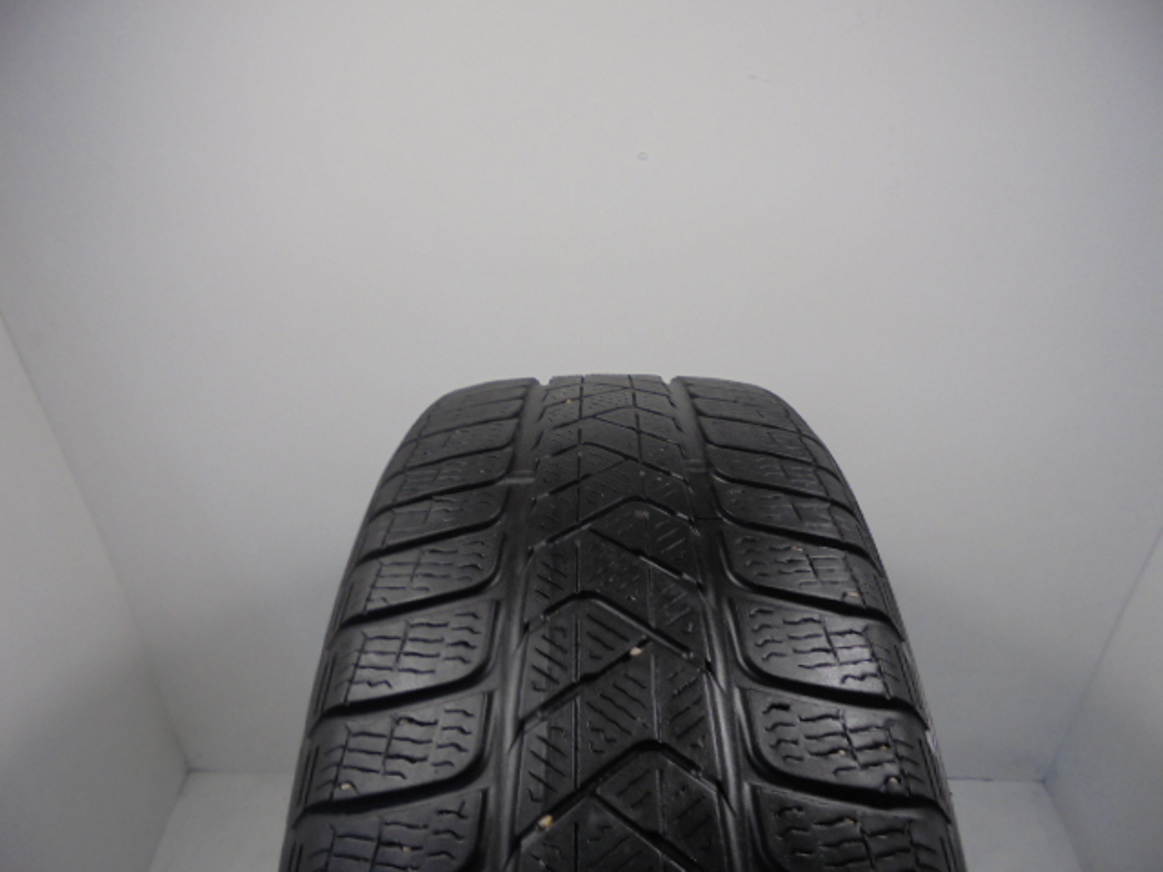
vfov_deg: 53.1
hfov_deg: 67.3
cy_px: 436
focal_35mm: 26
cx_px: 582
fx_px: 874
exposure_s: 1/30
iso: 100
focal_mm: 4.6
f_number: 3.5
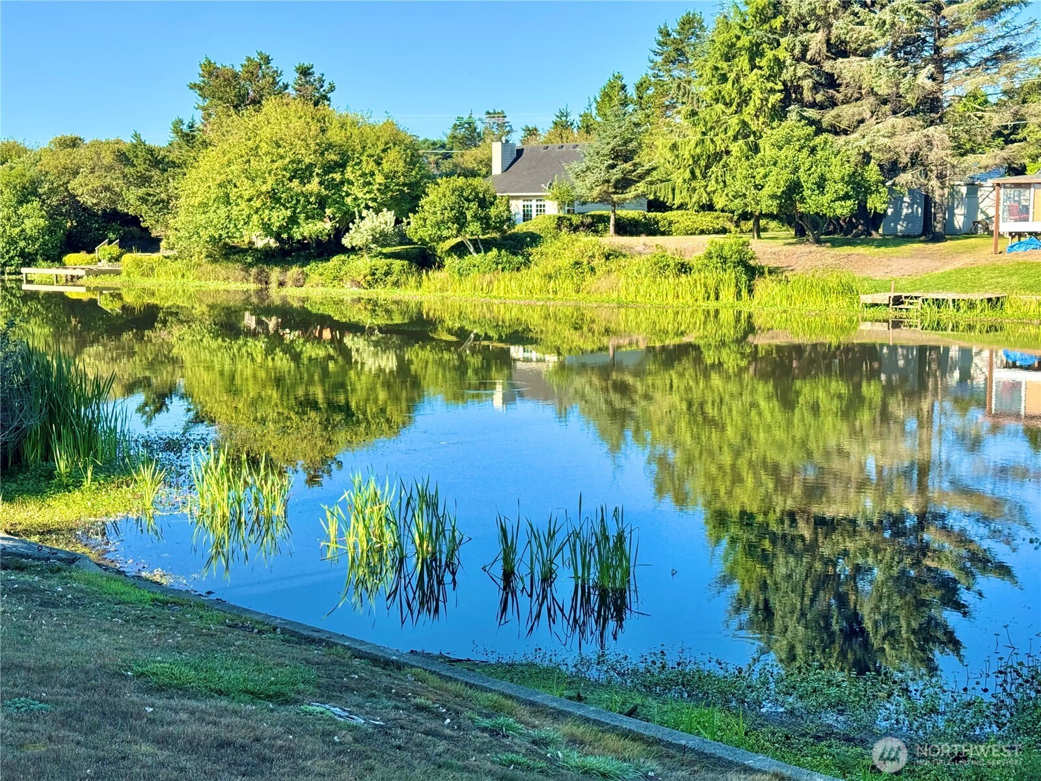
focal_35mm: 48
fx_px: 1443
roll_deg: -0.3
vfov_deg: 30.3
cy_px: 390
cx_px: 520
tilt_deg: -8.1
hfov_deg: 39.7
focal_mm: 6.76
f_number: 1.78
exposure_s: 1/1427
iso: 64
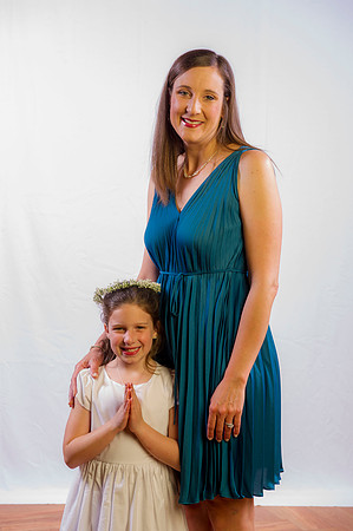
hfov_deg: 21.9
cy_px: 266
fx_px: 914
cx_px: 176
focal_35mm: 62
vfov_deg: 32.4
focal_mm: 62
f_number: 7.1
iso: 100
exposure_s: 1/160
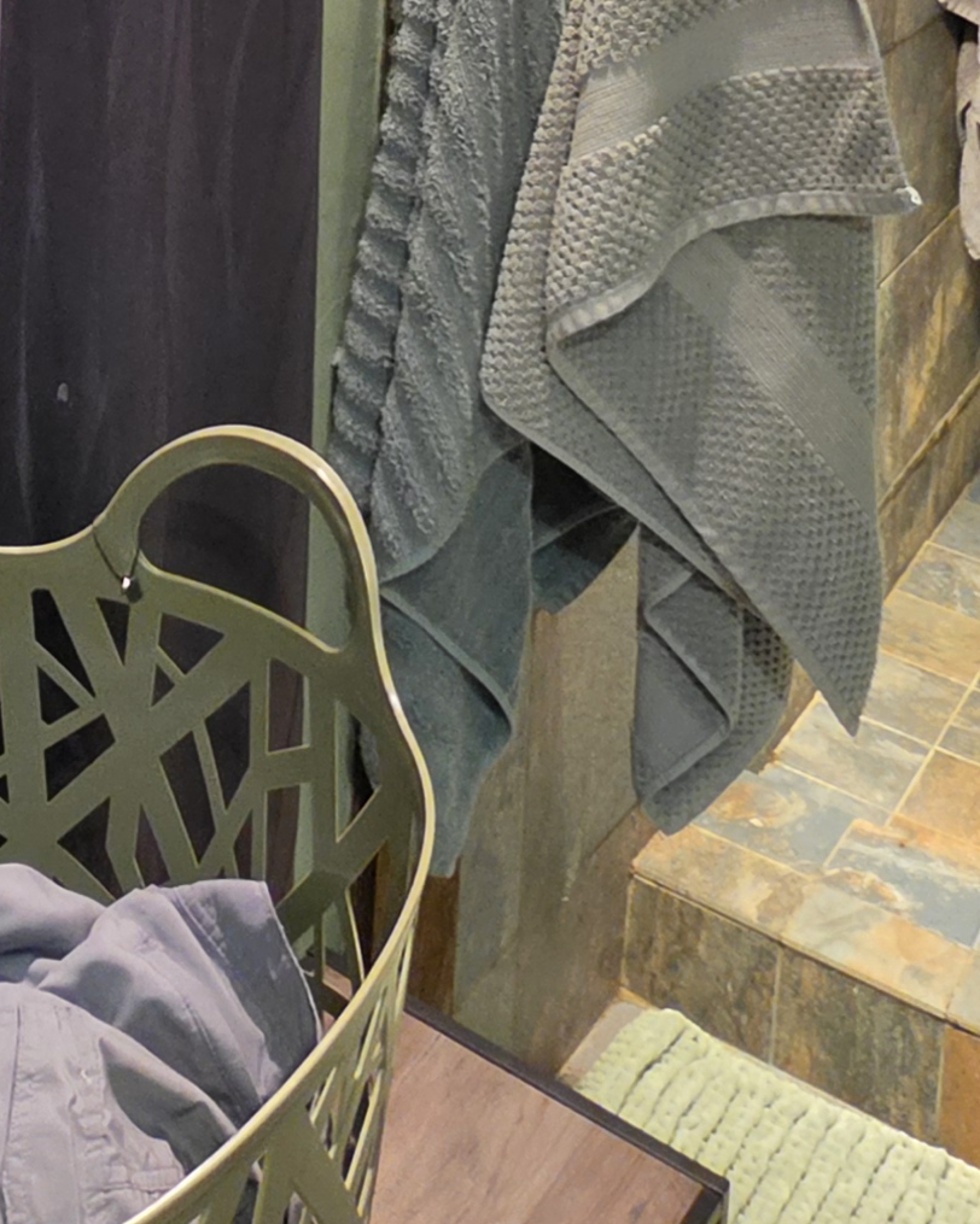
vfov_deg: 30.3
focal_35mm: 50
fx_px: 1813
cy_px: -333
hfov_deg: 29.8
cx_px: 262
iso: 500
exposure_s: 1/60
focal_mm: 2.2
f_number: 1.9
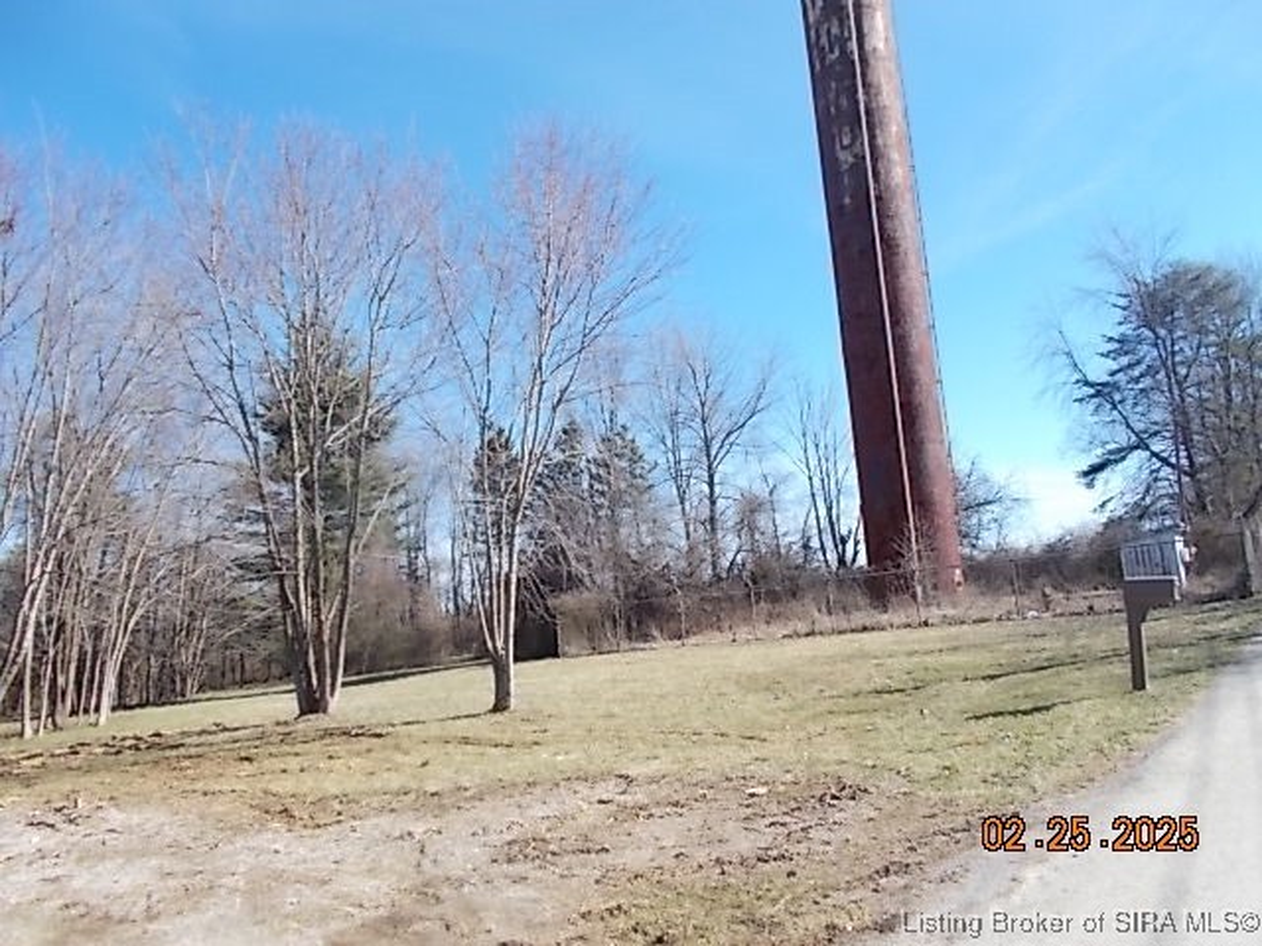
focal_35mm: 26
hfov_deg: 67.3
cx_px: 631
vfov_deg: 53.1
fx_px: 948
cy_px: 473
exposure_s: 1/400
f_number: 3.2
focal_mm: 4.6
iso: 80
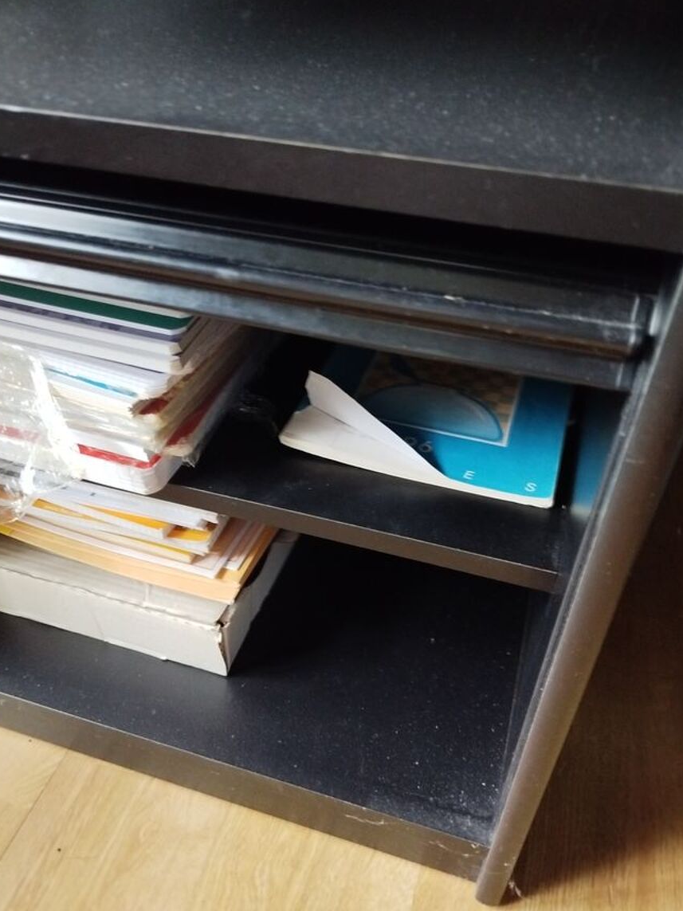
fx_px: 737
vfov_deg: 63.4
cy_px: 473
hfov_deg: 49.7
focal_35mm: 28
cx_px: 350
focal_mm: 5.31
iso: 2000
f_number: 1.7
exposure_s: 1/10
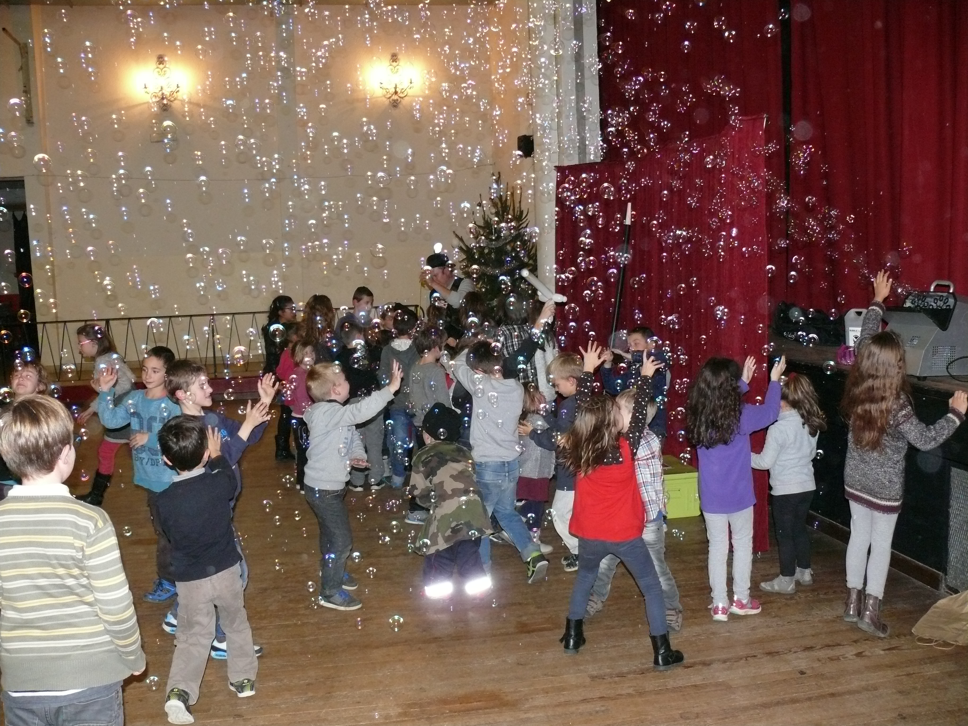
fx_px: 979
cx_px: 484
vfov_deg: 40.7
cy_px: 363
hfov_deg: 52.6
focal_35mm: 35
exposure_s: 1/30
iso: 320
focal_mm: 7.4
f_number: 2.8
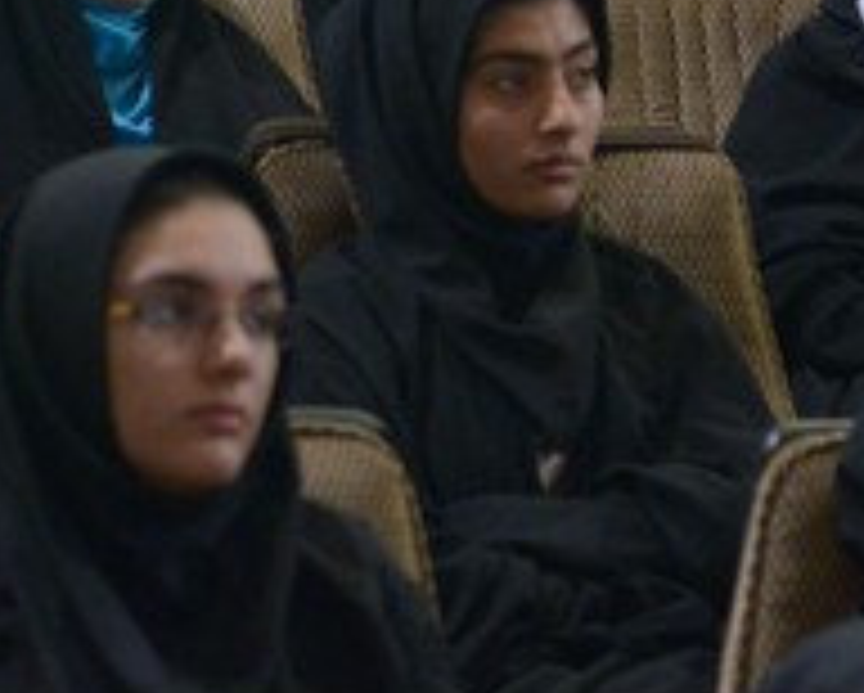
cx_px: 594
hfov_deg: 7.1
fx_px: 6988
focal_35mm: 273
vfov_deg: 5.7
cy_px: -61
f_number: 2.8
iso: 3200
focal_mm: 70
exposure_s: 1/200
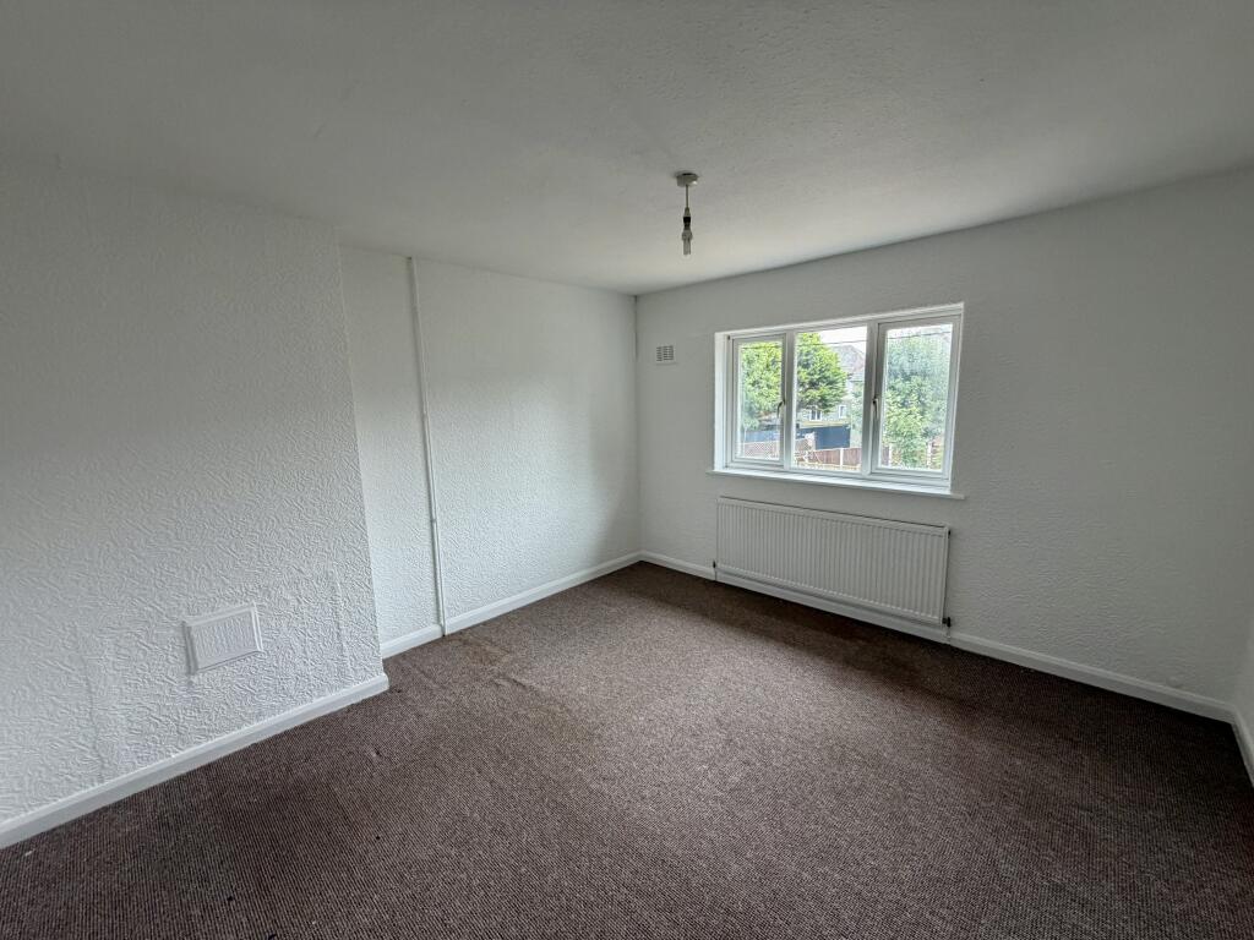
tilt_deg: -9.0
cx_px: 627
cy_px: 470
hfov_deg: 102.1
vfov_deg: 85.7
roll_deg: +1.8
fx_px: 507
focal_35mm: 14
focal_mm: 2.22
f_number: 2.2
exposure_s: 1/121
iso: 250
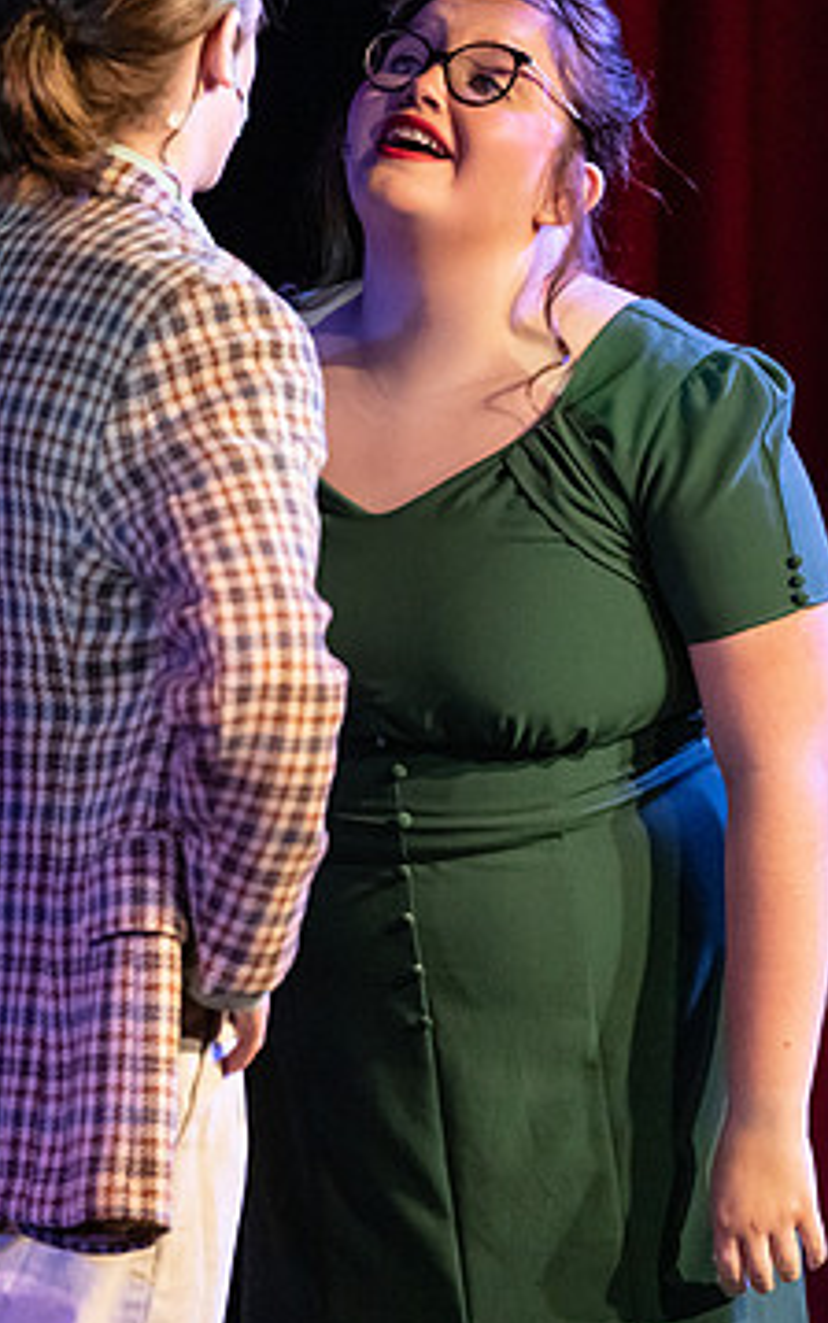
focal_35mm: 397
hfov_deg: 3.3
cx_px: 187
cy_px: 542
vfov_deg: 5.3
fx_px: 14322
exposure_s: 1/1250
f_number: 2.8
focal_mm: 200
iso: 5000
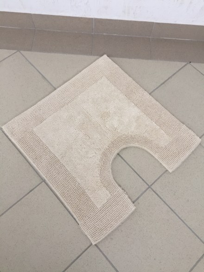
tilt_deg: -66.8
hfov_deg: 48.2
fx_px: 228
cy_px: 136
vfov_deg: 61.7
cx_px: 102
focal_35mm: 29
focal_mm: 4.15
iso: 40
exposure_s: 1/33
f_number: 2.2
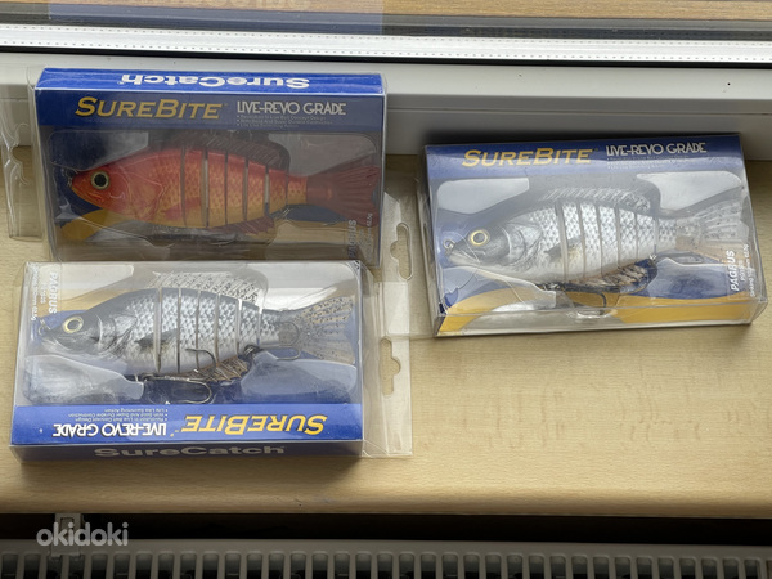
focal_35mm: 64
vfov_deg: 22.9
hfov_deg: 30.3
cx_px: 386
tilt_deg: -66.9
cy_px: 290
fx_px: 1427
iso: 40
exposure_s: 1/99
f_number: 2.2
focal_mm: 7.5
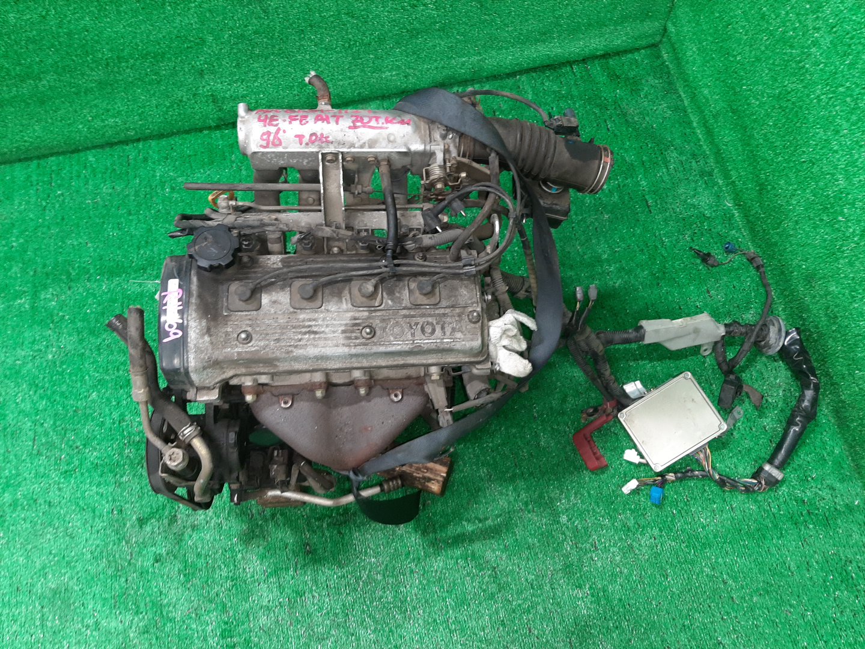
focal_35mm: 26
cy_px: 324
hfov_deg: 67.3
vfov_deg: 53.1
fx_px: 650
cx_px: 432
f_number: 1.7
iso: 186
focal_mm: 3.93
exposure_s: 1/50
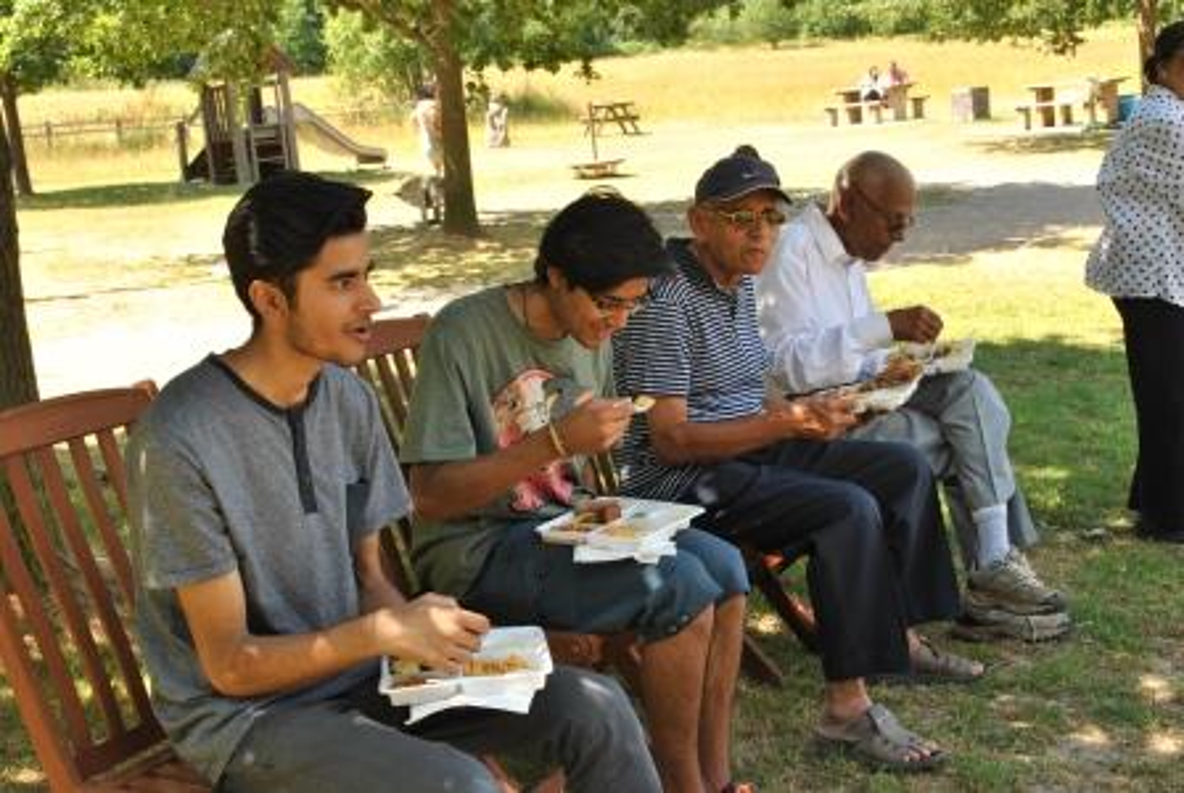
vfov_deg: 28.2
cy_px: 396
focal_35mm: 48
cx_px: 592
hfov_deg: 41.1
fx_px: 1581
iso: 100
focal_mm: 32
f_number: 8
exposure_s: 1/40
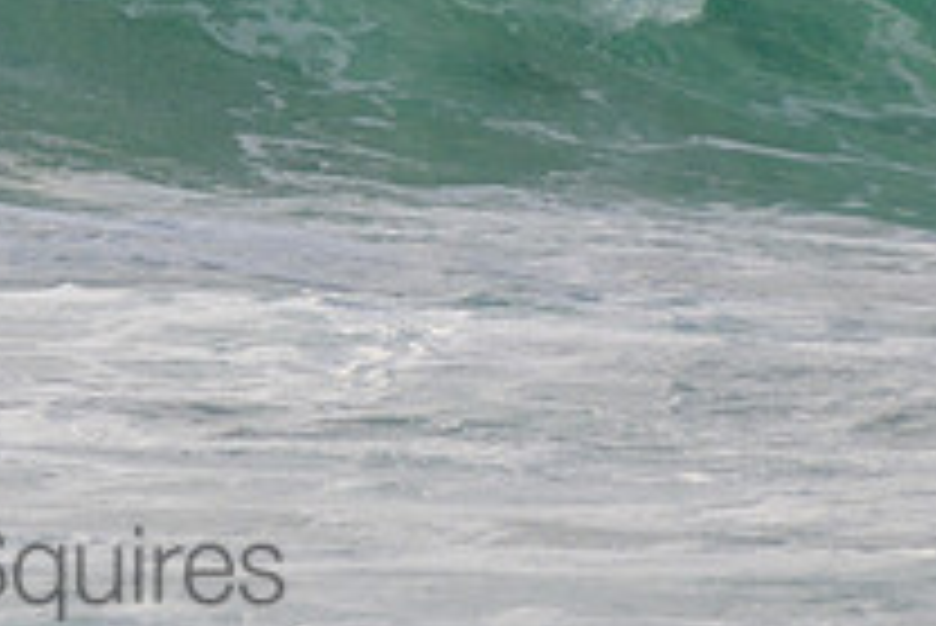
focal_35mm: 1532
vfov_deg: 0.9
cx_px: -135
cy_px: -327
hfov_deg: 1.3
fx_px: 39858
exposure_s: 1/2000
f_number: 5.6
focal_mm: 400
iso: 360
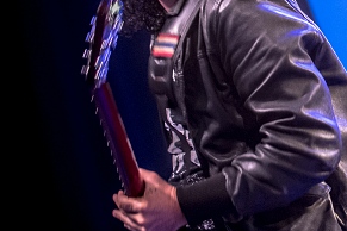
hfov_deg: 7.8
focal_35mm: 260
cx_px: 415
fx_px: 2506
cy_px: 19
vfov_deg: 5.3
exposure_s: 1/100
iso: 1250
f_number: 2.8
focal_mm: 70
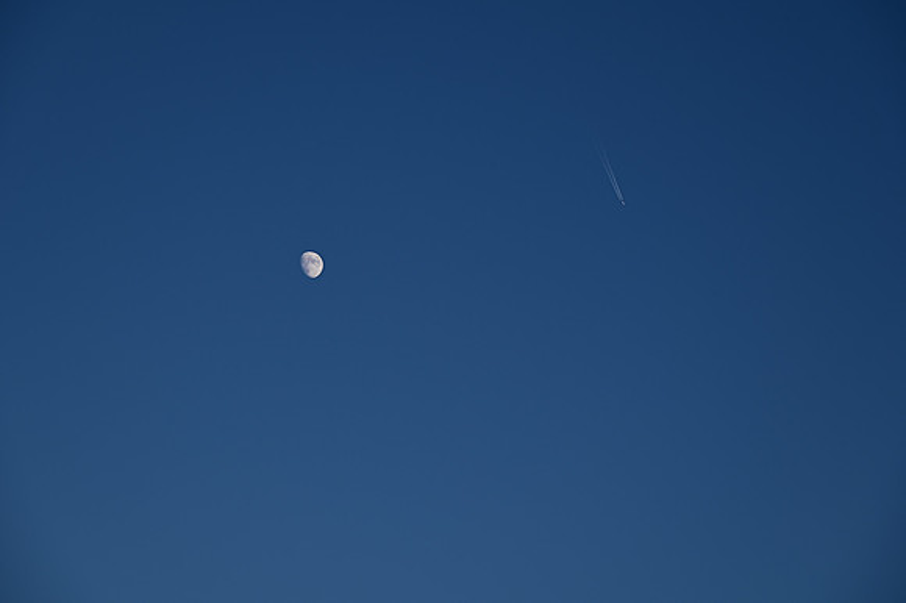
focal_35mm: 120
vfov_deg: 11.4
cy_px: 302
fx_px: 3018
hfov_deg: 17.1
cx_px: 453
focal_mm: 120
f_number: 7.1
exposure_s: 1/160
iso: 100
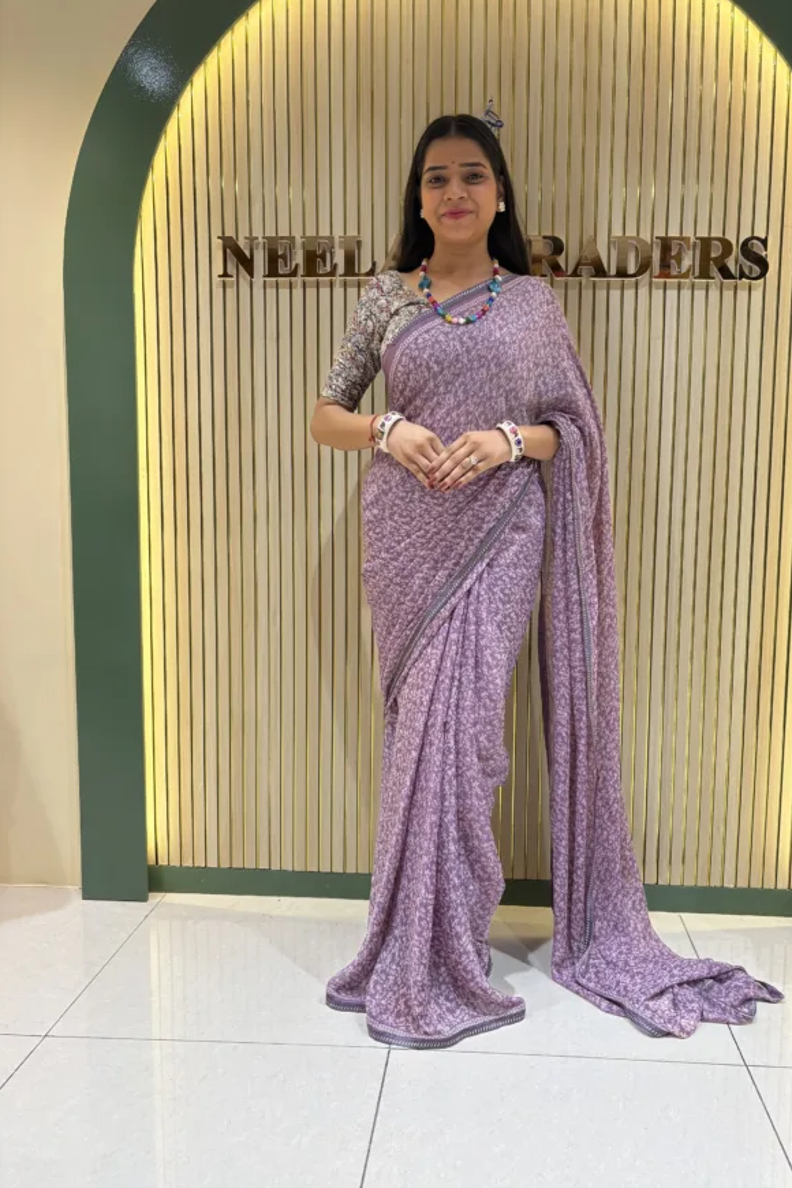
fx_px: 924
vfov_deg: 65.5
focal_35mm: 28
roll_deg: -0.7
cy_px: 603
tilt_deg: -6.3
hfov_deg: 46.3
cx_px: 453
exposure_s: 1/100
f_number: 1.6
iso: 40
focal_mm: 5.96
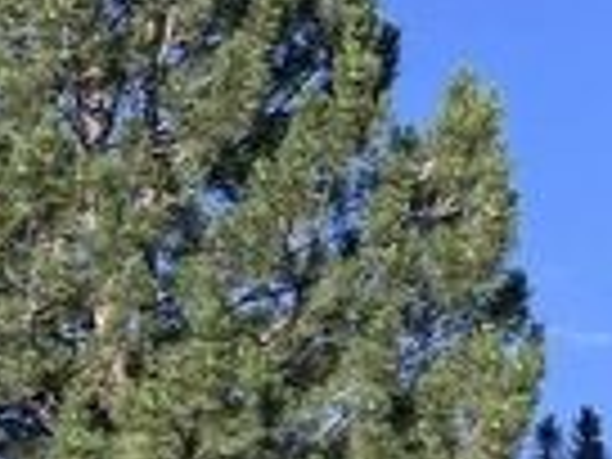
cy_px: 963
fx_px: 2917
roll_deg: -1.3
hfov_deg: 10.8
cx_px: -680
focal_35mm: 165
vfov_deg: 8.5
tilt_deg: +7.6
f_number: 1.8
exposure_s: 1/823
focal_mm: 3.99
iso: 32
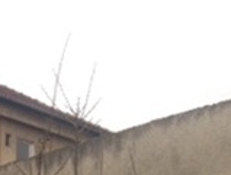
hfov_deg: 12.7
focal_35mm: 153
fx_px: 1023
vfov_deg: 9.0
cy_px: 374
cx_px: 252
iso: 50
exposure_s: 1/445
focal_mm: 4.28
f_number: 2.4
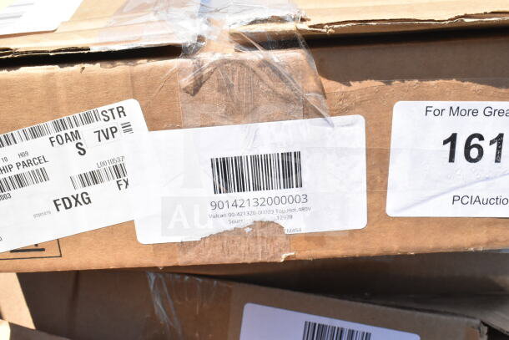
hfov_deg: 51.3
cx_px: 254
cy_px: 170
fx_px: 530
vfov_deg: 35.5
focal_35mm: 38
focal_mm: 25
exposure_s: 1/800
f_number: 14
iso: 1600
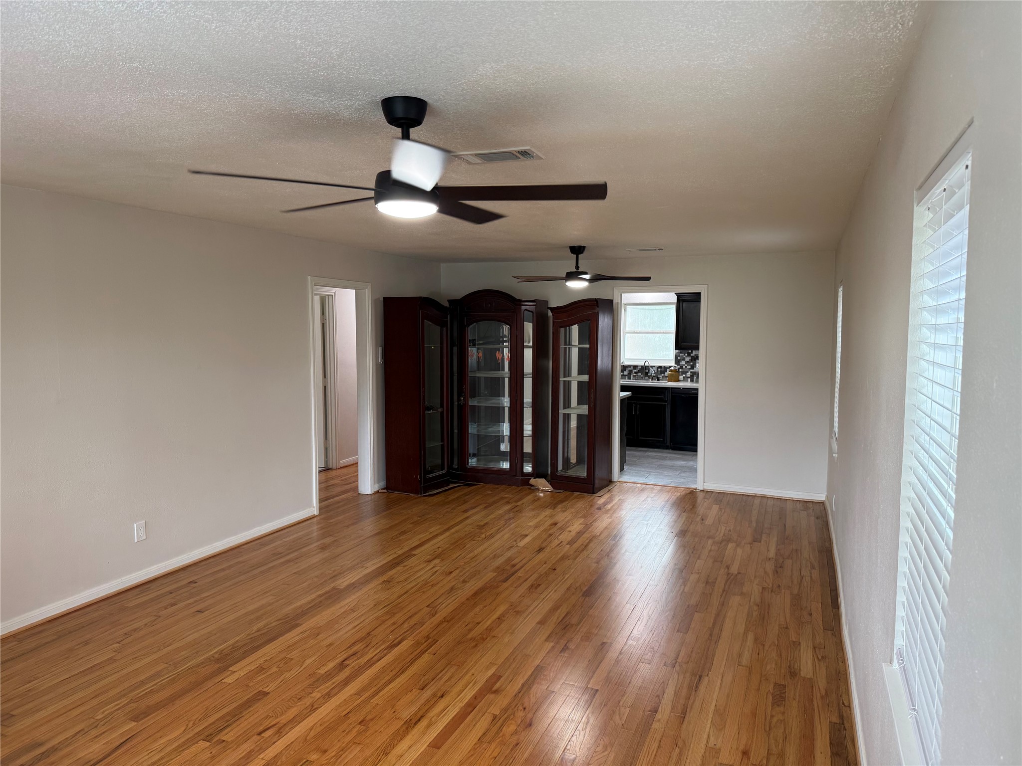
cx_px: 511
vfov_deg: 56.8
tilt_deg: -5.3
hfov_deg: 71.6
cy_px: 383
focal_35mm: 24
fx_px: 709
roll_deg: -0.4
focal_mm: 6.76
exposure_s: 1/60
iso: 100
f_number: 1.78
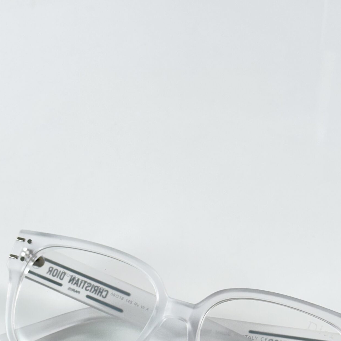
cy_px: 339
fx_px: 970
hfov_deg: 19.9
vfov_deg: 19.4
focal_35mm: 87
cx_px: 172
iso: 50
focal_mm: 6.86
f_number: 1.78
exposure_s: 1/100
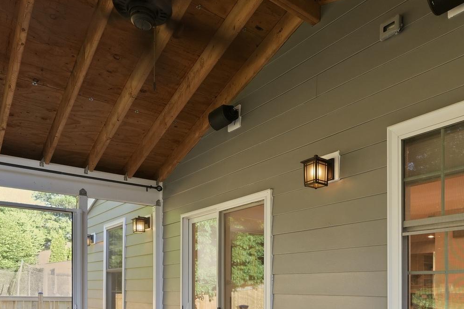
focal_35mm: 29
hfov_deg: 63.0
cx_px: 284
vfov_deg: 41.3
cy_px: 280
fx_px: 374
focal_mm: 14
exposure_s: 1/15
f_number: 7.1
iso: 250
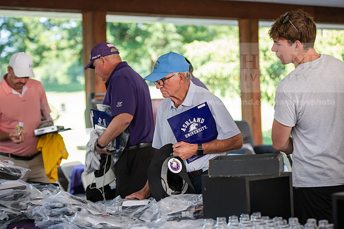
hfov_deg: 22.1
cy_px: 114
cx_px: 172
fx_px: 879
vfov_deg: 14.9
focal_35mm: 92
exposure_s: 1/250
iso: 320
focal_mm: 92
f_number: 3.2
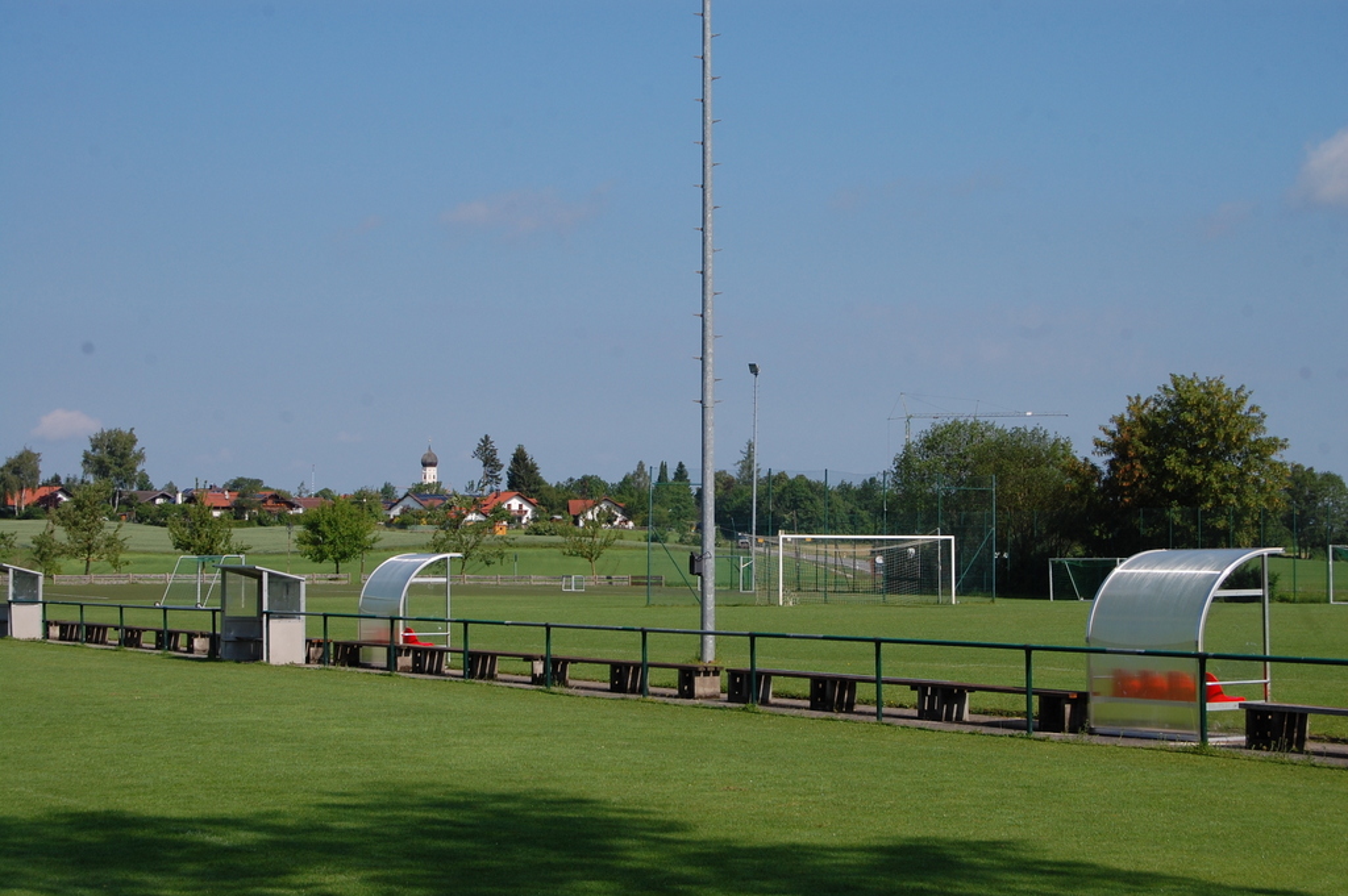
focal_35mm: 72
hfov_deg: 28.1
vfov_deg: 18.9
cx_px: 674
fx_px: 2694
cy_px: 448
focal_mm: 48
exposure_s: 1/400
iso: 200
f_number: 8
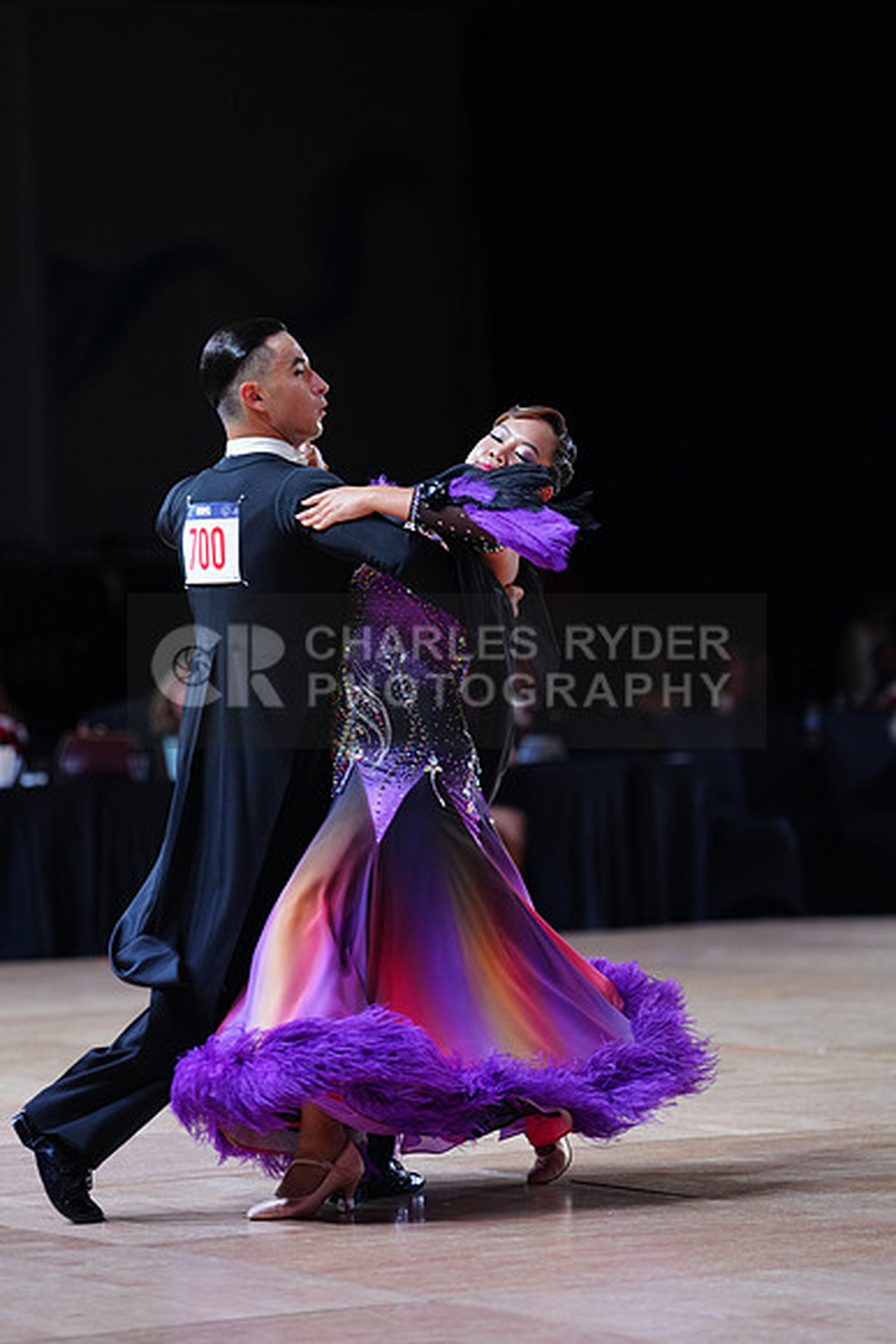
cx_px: 448
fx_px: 5186
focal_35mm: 139
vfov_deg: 14.8
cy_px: 672
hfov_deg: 9.9
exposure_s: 1/500
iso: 1000
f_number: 2.8
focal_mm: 139
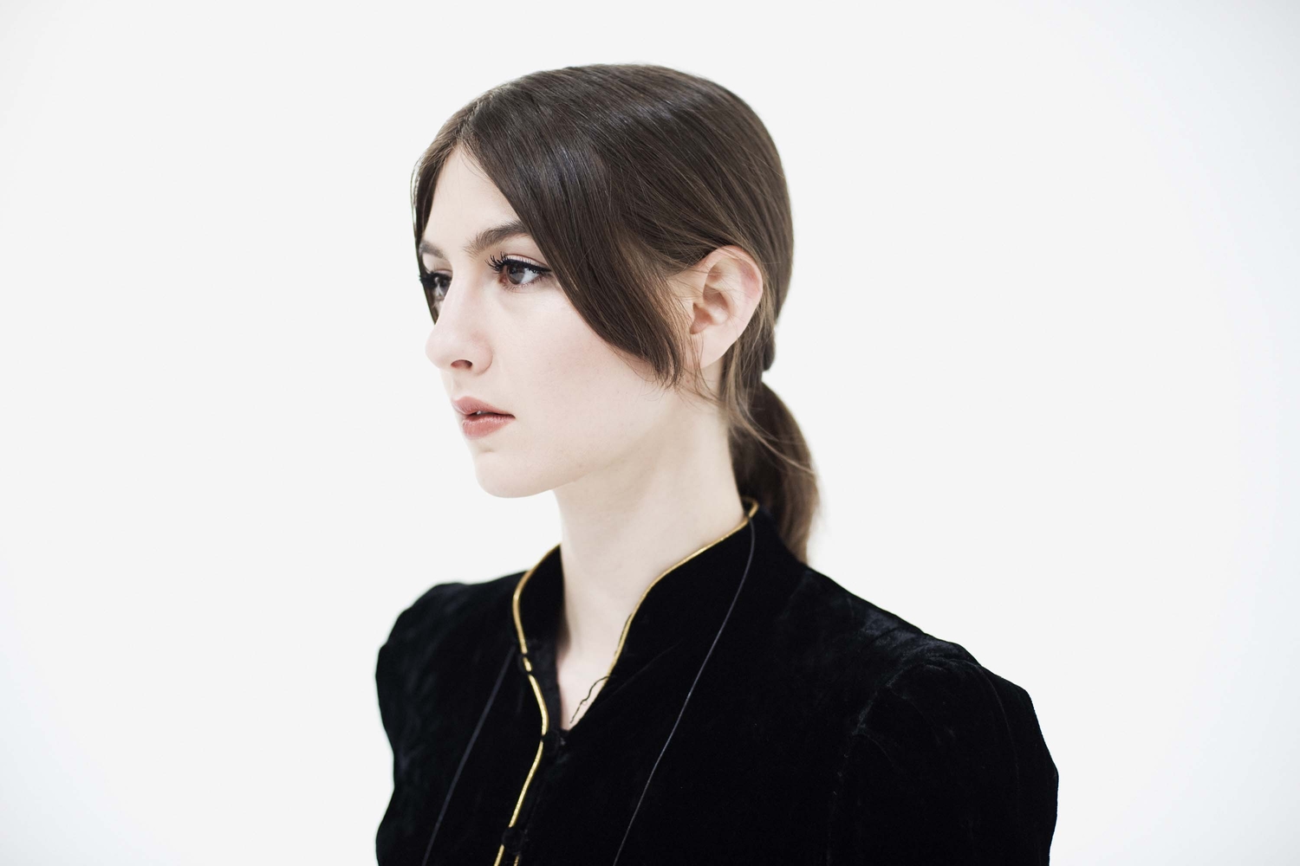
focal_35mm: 50
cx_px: 650
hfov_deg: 39.6
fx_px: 1805
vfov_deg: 27.0
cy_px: 433
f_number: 2.2
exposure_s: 1/50
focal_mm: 50
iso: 400
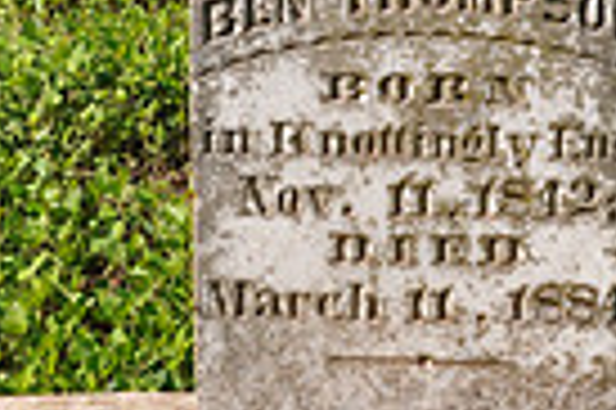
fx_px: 3796
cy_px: 205
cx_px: 427
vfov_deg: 6.2
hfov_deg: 9.3
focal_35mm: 222
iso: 200
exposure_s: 1/400
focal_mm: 35
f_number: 10
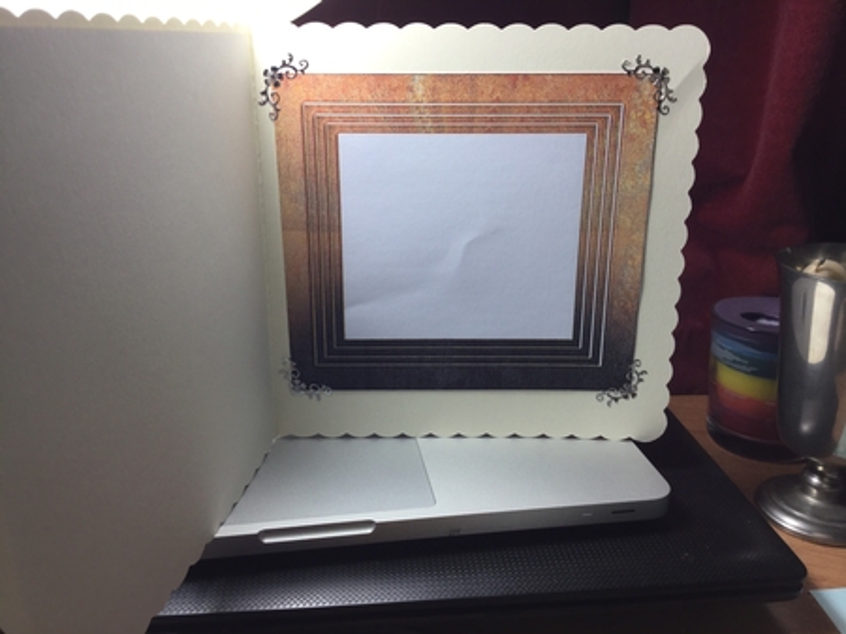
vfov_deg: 45.4
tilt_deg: -19.4
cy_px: 317
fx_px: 757
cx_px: 423
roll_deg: -1.2
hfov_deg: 58.4
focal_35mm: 31
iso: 32
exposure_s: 1/50
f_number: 2.4
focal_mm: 3.3
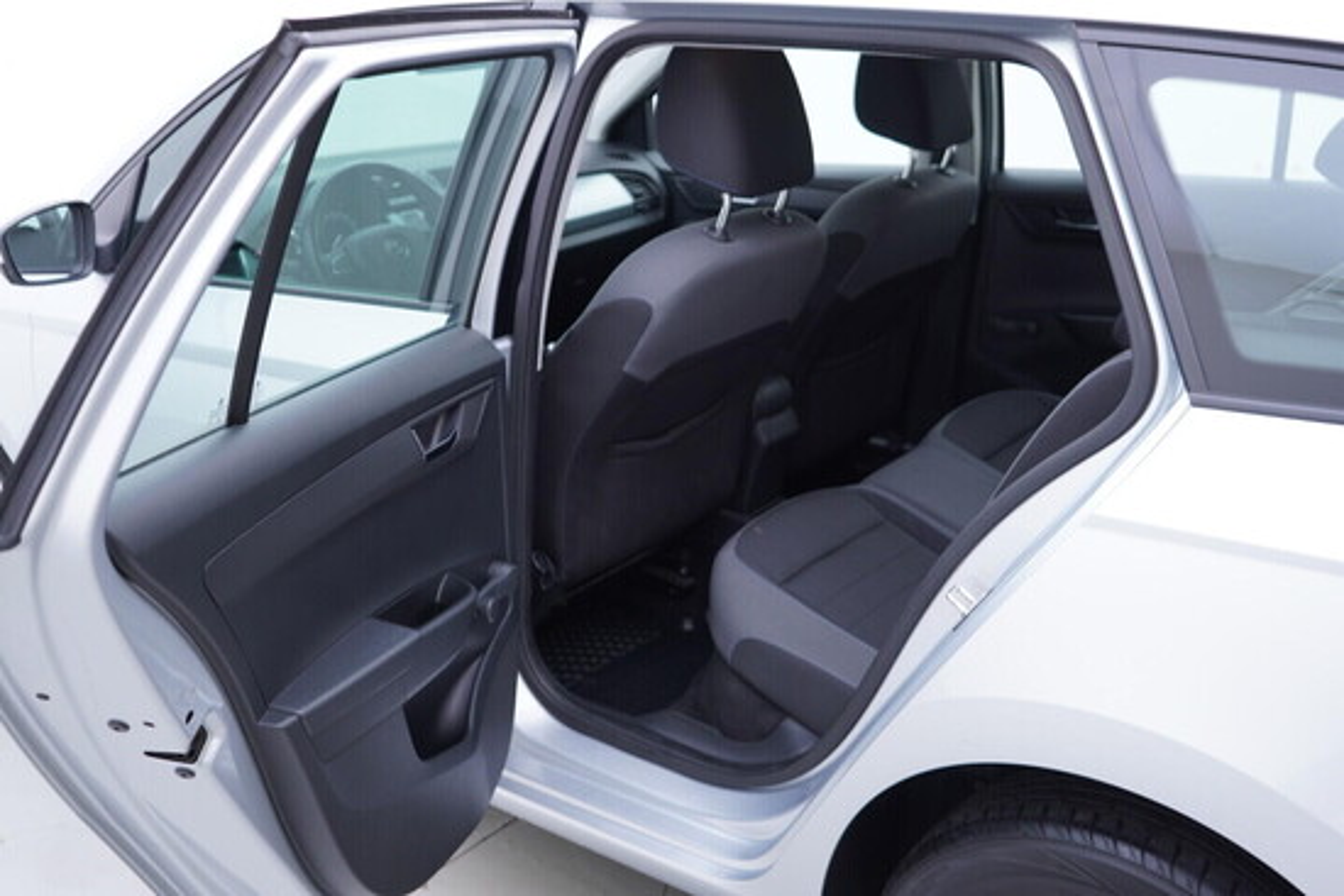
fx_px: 1344
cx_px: 672
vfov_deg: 36.9
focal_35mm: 36
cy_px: 448
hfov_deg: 53.1
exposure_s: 1/40
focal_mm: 24
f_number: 2.8
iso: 125
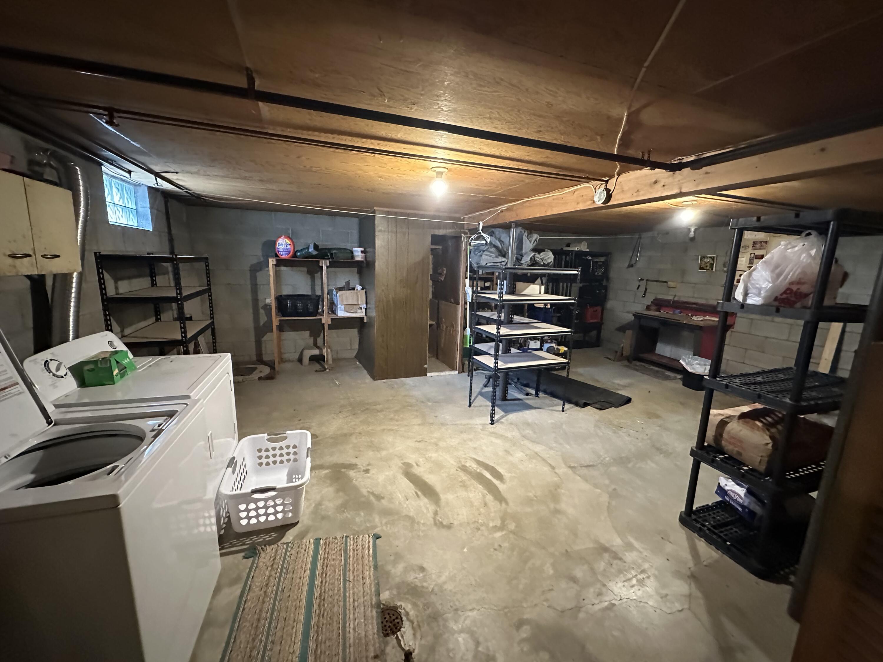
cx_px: 442
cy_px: 331
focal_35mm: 14
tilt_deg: -10.9
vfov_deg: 85.7
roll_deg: -1.7
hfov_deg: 102.1
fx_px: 357
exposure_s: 1/40
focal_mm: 2.22
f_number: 2.2
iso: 1250
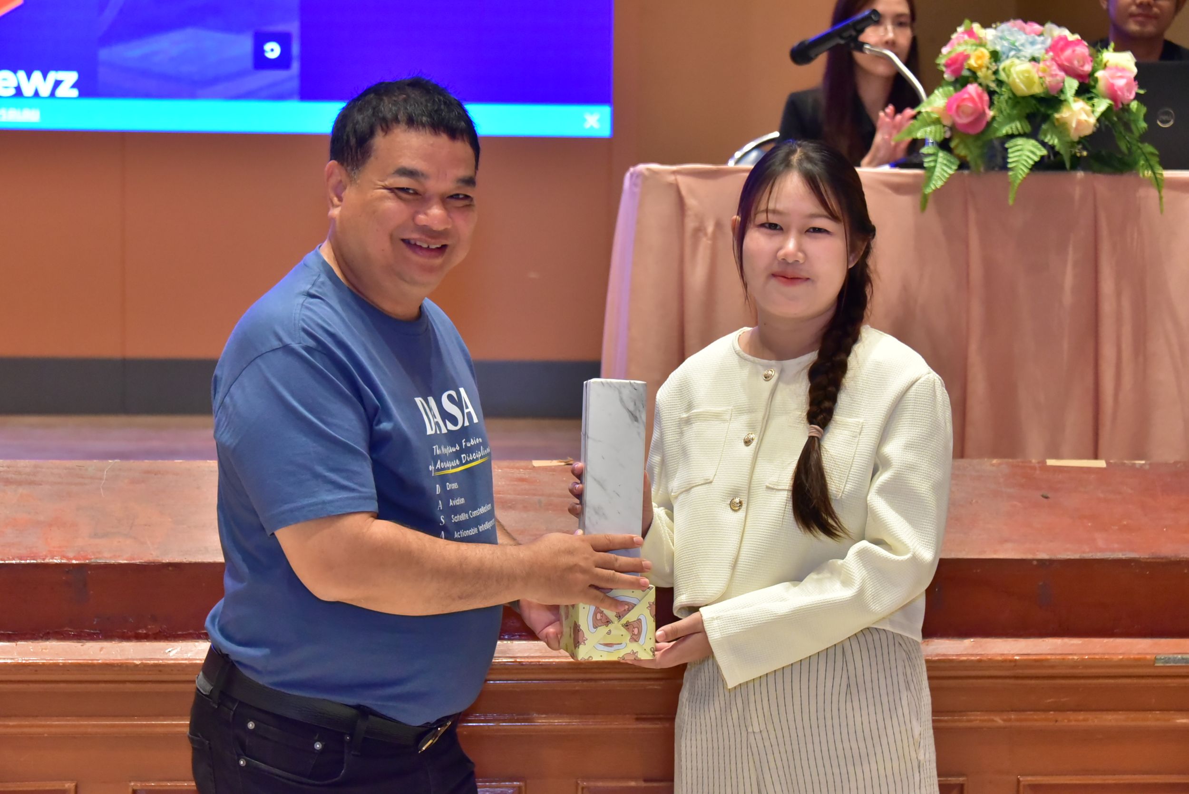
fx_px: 2379
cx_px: 594
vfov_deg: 18.9
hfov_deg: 28.1
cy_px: 397
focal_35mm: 72
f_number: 5.6
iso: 8000
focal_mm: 72
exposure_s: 1/200
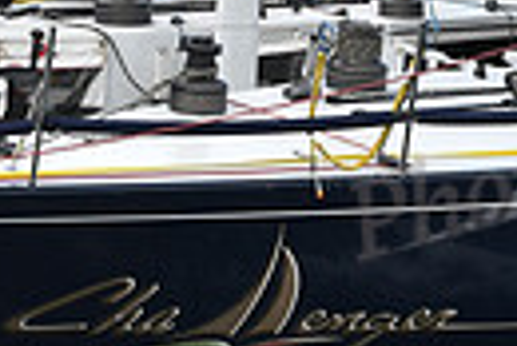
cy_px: 6
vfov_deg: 4.1
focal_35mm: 334
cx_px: 147
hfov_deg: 6.2
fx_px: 4802
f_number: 6.3
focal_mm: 75
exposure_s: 1/800
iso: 250
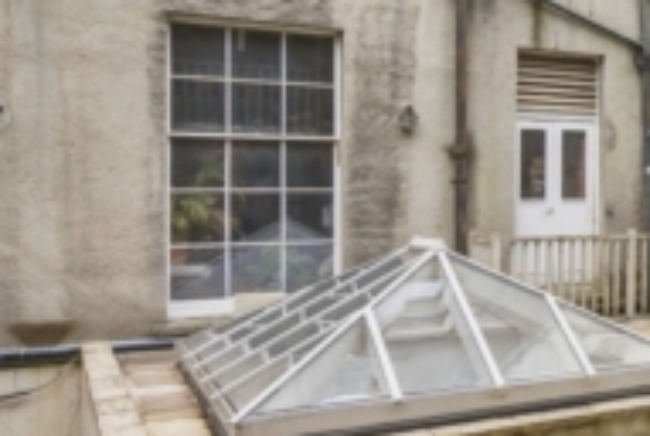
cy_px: 165
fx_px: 922
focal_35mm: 51
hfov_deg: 28.8
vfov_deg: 26.5
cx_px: 912
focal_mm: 16
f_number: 7.1
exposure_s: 1/100
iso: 125
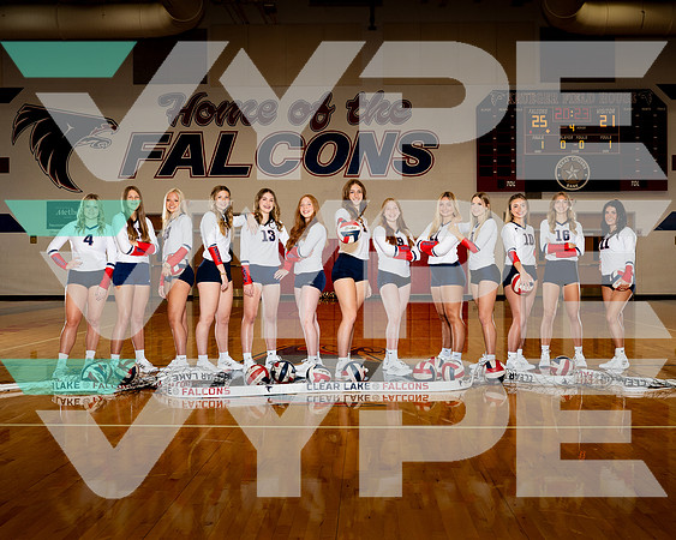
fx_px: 775
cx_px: 351
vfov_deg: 38.4
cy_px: 266
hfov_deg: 47.1
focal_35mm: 39
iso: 1000
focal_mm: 33
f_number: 8
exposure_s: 1/250
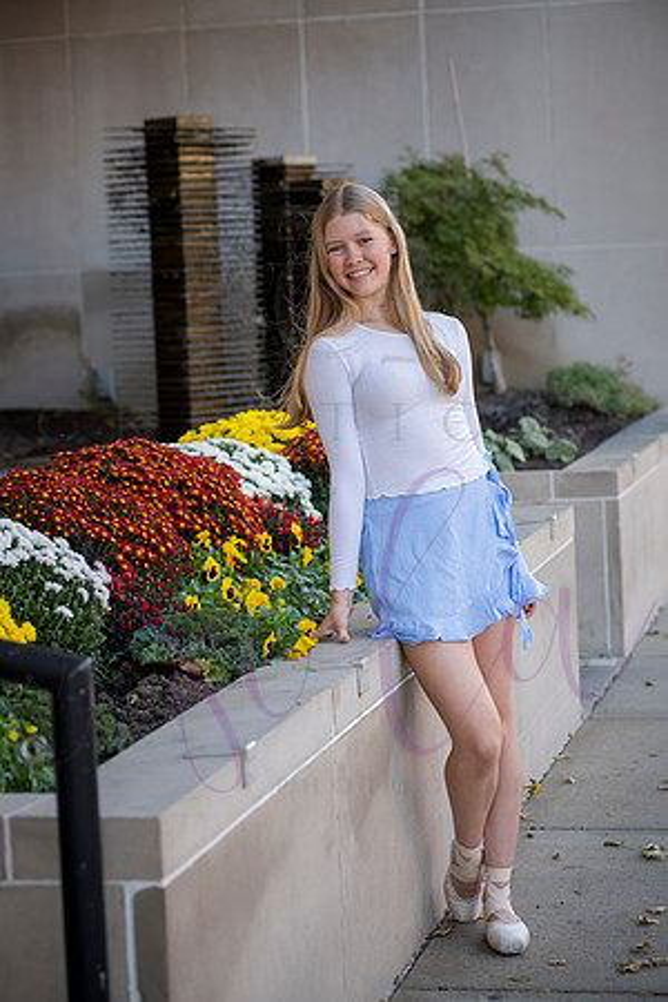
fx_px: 2560
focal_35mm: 92
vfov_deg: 22.1
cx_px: 334
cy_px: 501
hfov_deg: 14.9
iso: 400
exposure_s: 1/320
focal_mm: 92
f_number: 4.5
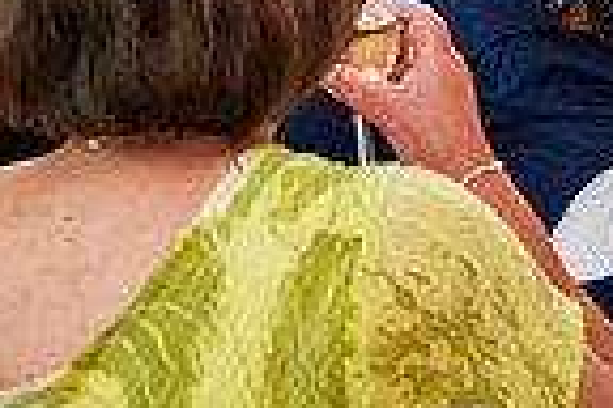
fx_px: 3916
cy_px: -537
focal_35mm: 230
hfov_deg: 8.8
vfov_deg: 5.8
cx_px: 901
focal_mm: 47
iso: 1600
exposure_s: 1/250
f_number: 3.5
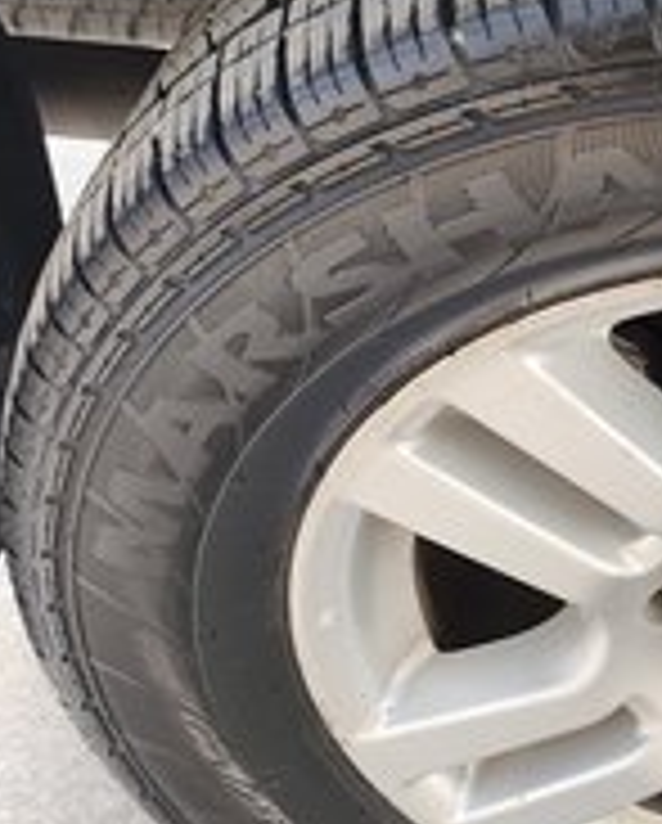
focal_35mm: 49
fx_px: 1197
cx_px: 829
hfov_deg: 26.8
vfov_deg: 37.8
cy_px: 324
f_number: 1.65
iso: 80
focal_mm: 6.19
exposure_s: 1/100
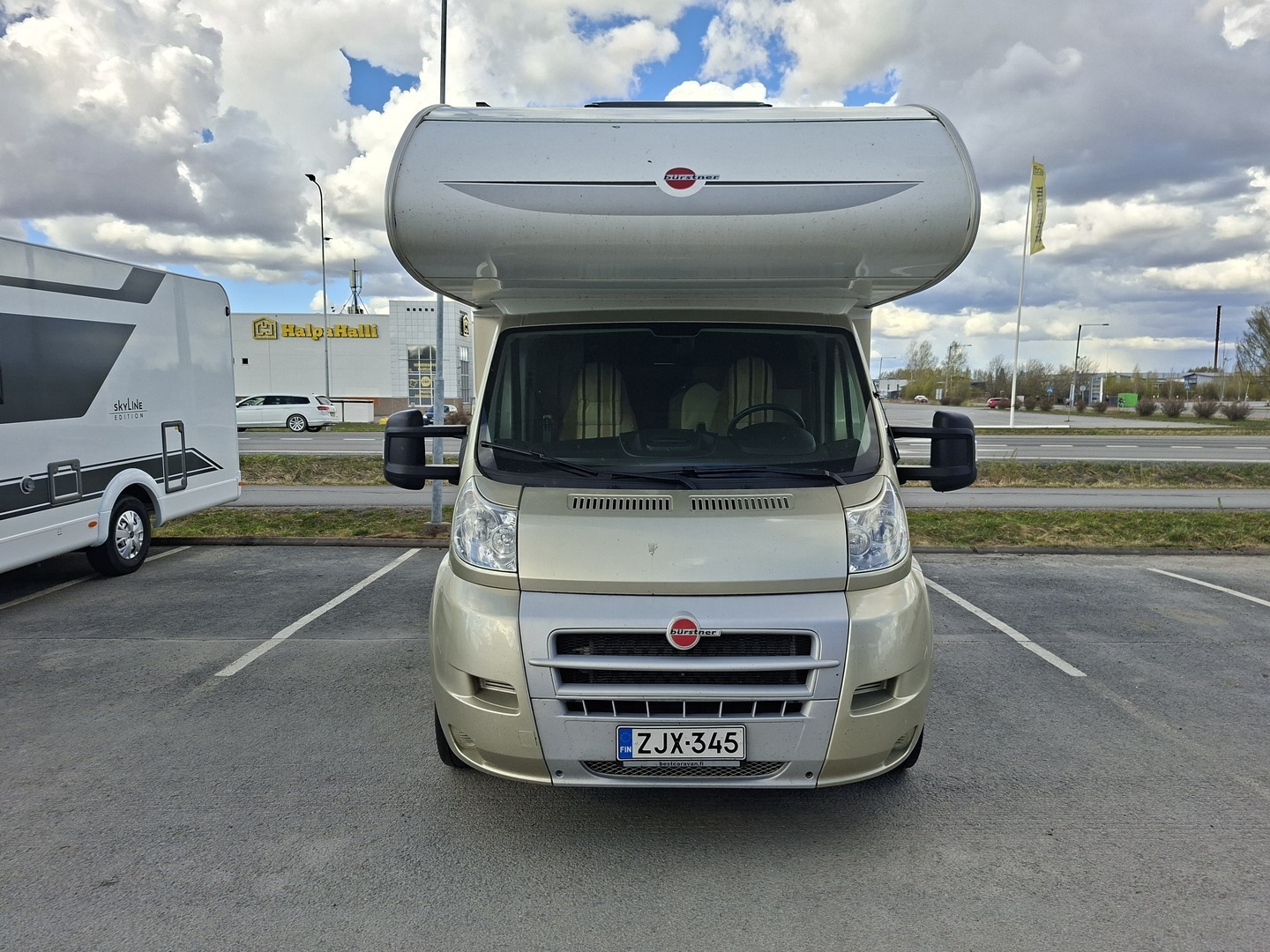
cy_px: 476
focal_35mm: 23
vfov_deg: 58.9
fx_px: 844
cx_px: 635
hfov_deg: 73.9
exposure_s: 1/1965
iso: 50
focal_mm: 5.54
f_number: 1.8
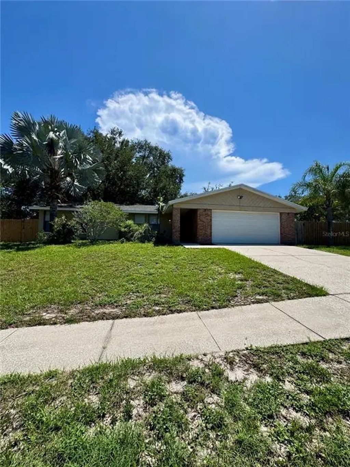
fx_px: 189
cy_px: 234
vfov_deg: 102.1
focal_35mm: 14
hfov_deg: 85.7
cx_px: 175
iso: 50
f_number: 2.2
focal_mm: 2.22
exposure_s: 1/2674
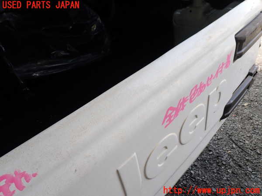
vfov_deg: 54.9
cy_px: 98
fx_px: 189
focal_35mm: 25
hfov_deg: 69.4
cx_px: 131
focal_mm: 4.5
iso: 100
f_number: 2.8
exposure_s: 1/160
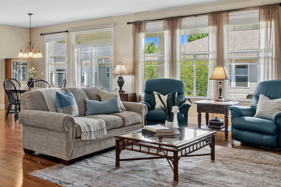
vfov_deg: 34.1
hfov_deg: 46.6
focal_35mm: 39
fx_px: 304
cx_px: 51
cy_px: 76
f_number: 8
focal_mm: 13
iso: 250
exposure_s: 1/8
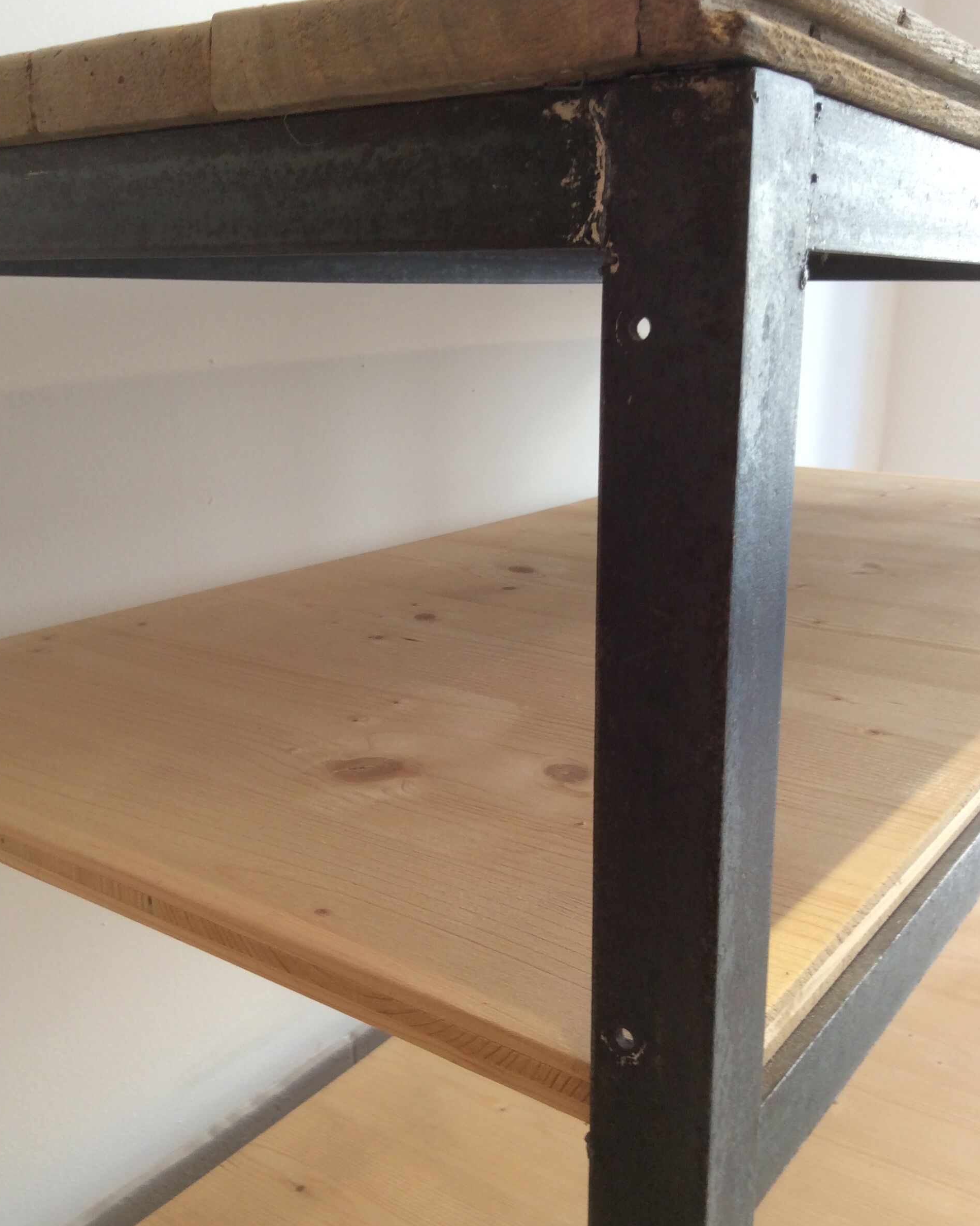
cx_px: 492
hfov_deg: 43.4
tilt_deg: -15.9
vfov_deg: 52.8
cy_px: 636
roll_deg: -1.1
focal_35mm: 34
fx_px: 1233
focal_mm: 3.3
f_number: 2.4
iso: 40
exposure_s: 1/25
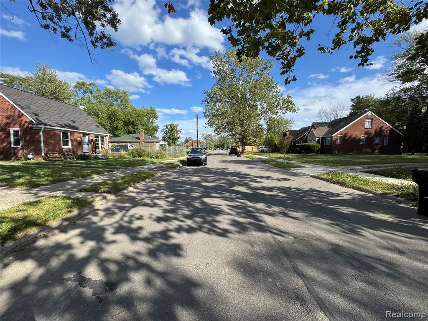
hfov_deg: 102.1
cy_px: 160
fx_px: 173
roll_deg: -1.5
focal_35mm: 14
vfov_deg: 85.7
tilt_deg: -5.2
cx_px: 214
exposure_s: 1/1236
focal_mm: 2.22
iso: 50
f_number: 2.2
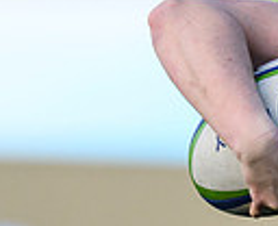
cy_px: 278
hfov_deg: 0.5
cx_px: 602
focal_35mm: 3700
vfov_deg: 0.4
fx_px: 30629
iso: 800
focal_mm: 560
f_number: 4
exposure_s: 1/1600
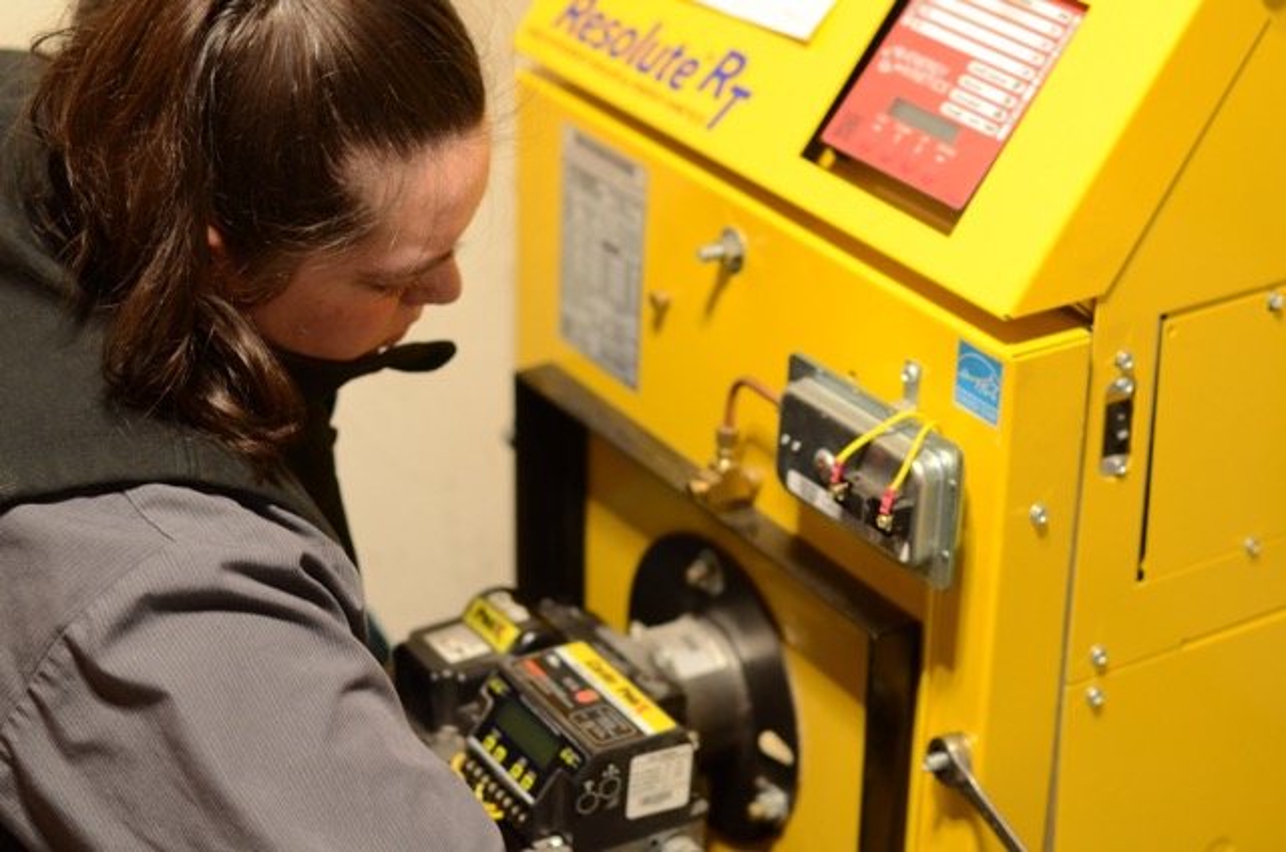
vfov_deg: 18.1
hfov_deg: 27.0
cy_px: 426
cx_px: 643
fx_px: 2674
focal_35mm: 75
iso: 800
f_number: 2.8
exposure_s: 1/200
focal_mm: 50
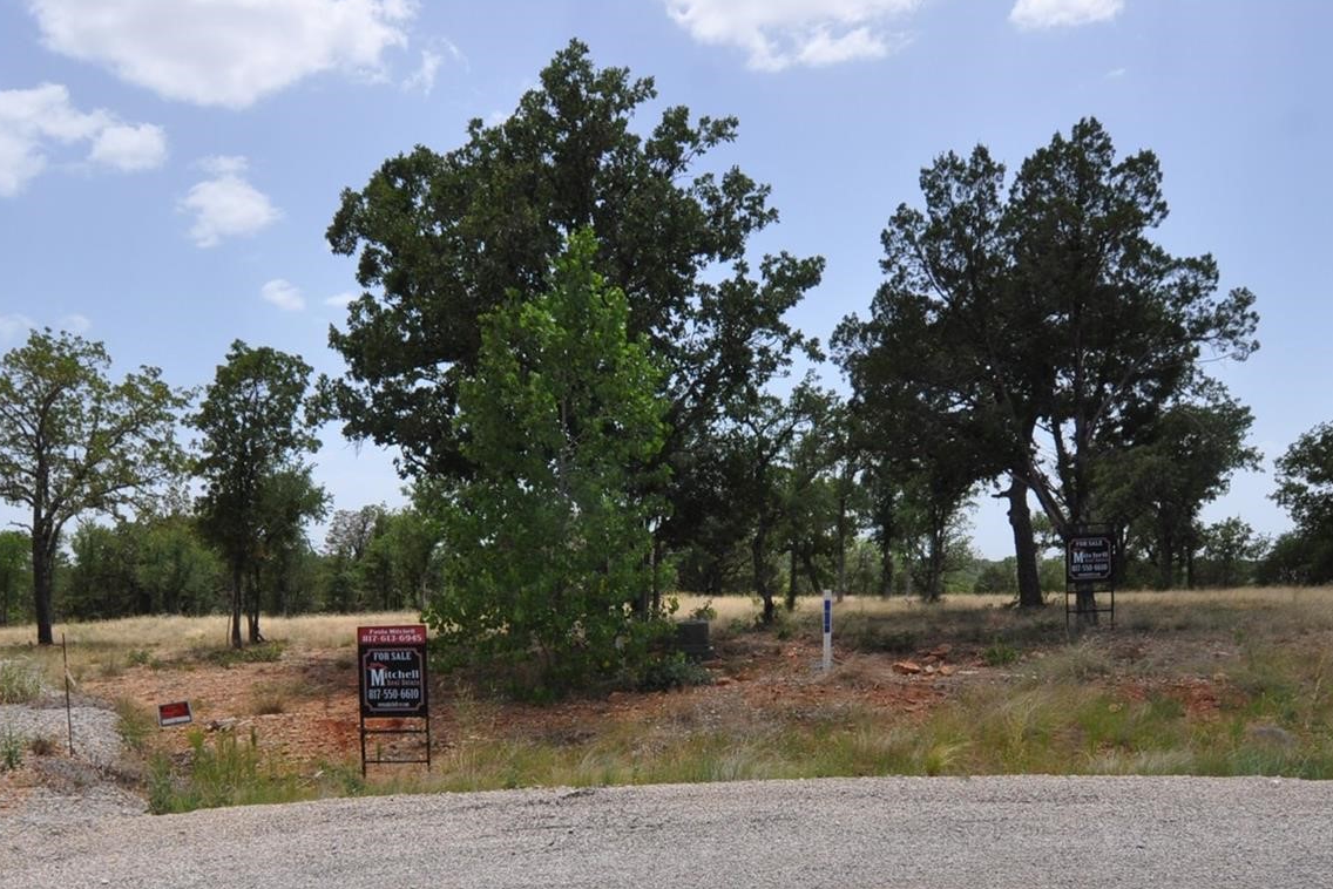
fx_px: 1000
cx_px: 628
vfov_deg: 45.8
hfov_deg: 67.3
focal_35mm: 27
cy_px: 694
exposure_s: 1/400
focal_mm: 10
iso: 200
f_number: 10
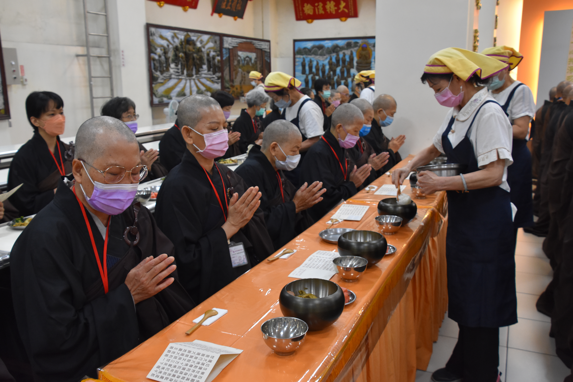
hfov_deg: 57.2
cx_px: 286
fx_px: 525
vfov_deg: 40.0
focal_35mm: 33
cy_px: 191
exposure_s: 1/100
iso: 1600
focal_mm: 22
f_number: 5
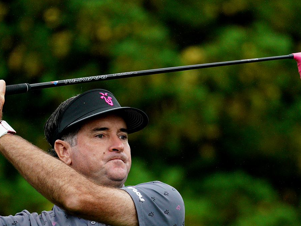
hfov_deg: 1.5
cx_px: 165
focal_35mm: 1282
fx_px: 11148
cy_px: 206
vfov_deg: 1.2
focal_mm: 600
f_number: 4
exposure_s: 1/2000
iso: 1600
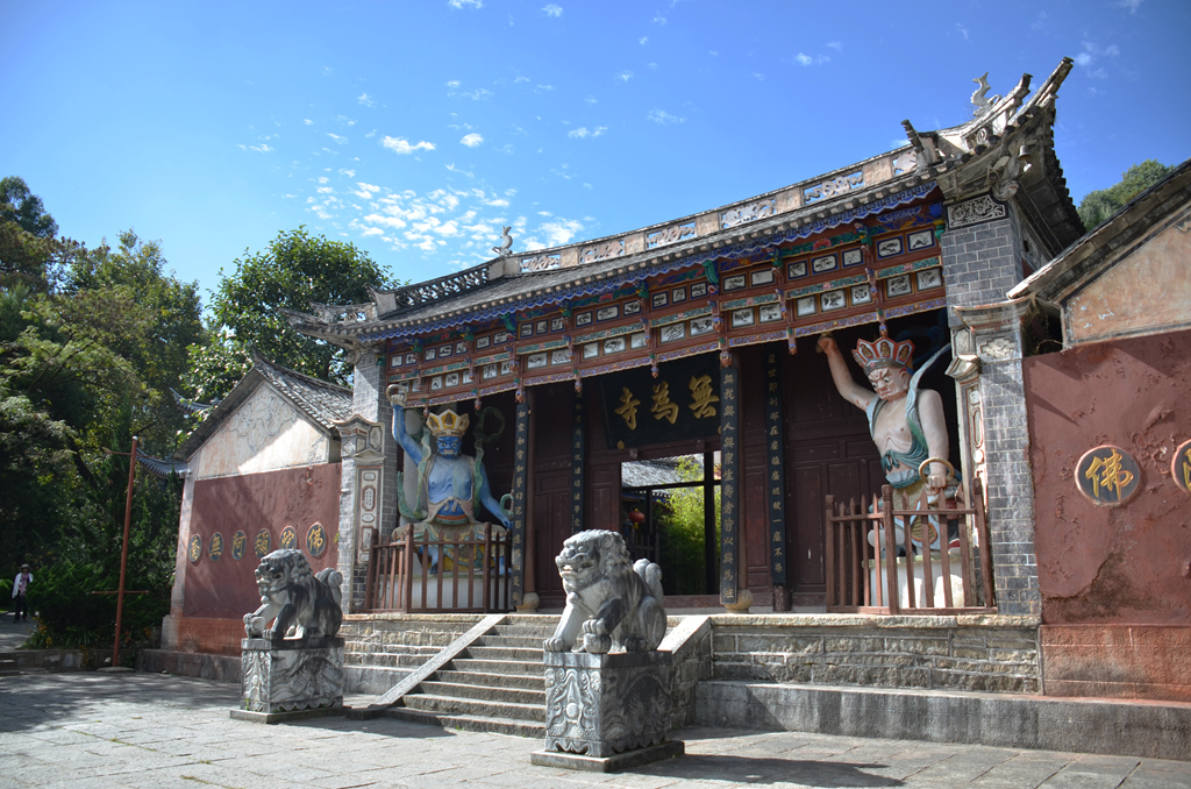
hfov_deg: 67.5
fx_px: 891
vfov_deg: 47.7
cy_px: 394
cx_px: 596
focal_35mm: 27
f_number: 4.5
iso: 100
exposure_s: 1/400
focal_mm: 18
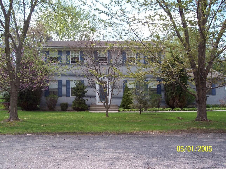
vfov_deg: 37.7
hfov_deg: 49.0
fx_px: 248
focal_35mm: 38
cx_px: 113
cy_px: 84
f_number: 2.8
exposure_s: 1/500
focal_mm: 8
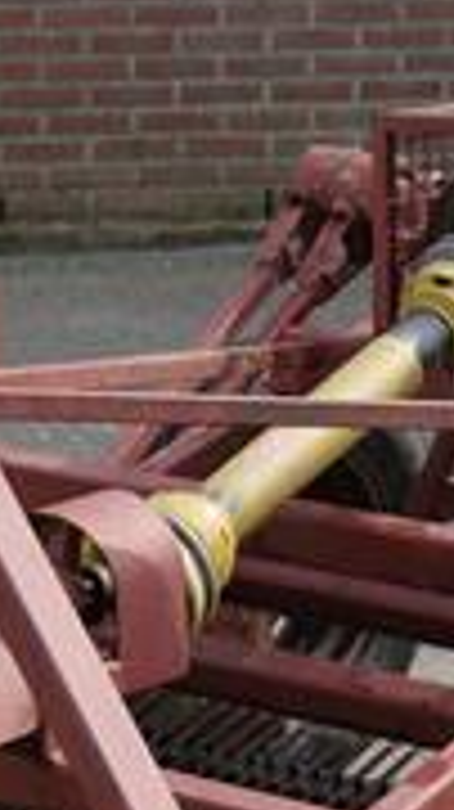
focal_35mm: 155
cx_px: 315
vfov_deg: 13.7
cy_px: 801
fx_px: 3323
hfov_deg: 7.8
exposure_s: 1/500
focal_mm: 20
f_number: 4.2
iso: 100
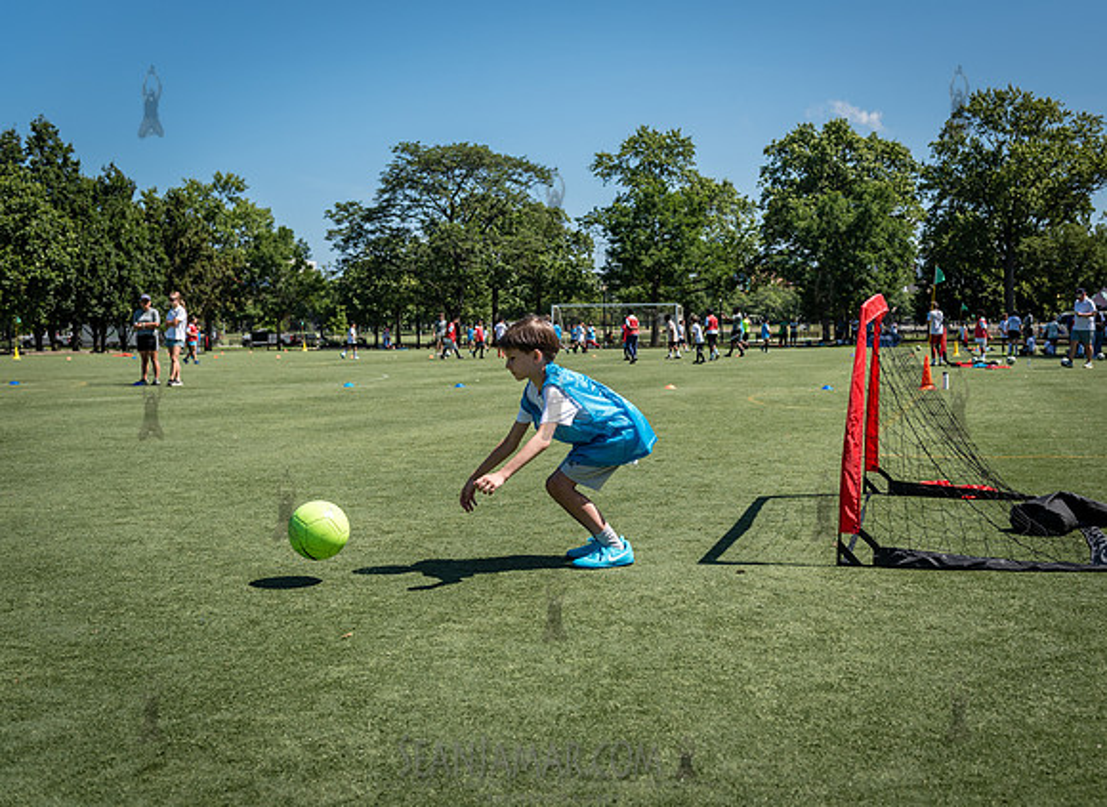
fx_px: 1237
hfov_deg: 48.0
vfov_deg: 36.1
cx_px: 641
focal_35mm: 39
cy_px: 393
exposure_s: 1/2000
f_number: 4
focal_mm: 34
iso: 200
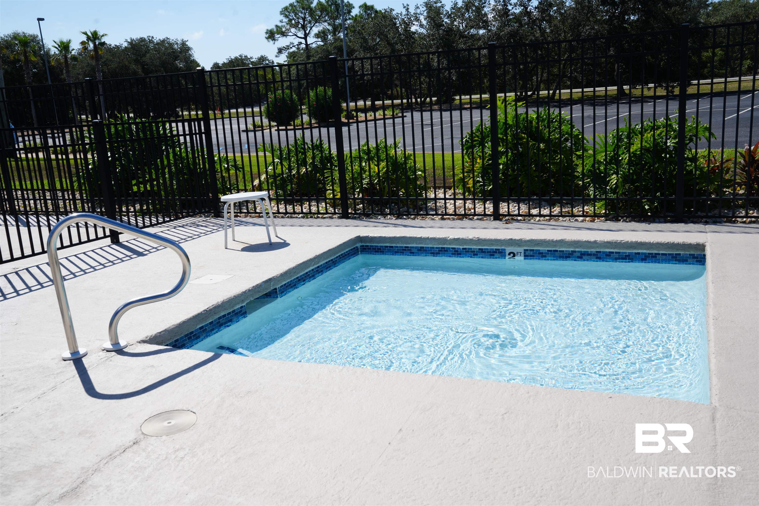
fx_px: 717
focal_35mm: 34
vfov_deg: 38.9
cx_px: 380
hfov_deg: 55.8
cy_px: 253
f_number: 10
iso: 100
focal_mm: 34
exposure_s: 1/200
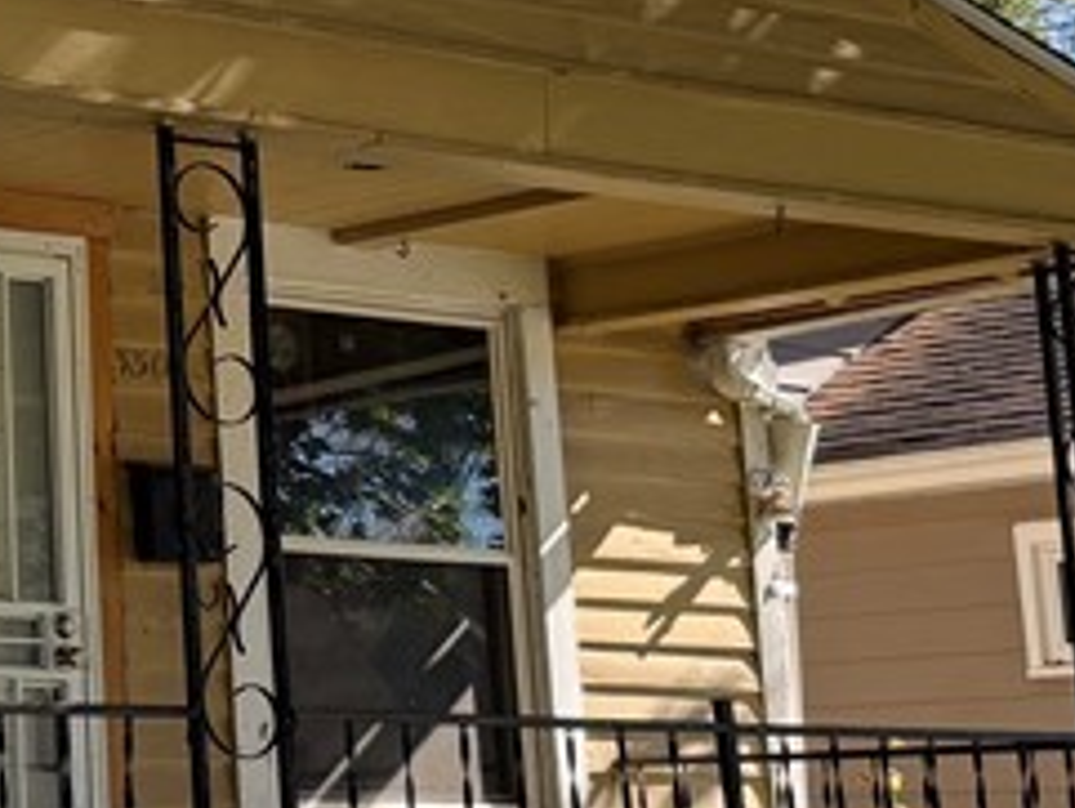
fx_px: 3169
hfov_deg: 17.7
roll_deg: +0.6
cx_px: -424
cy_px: 170
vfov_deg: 14.4
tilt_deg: +11.8
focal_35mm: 102
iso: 100
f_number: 1.78
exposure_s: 1/1174
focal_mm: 6.76
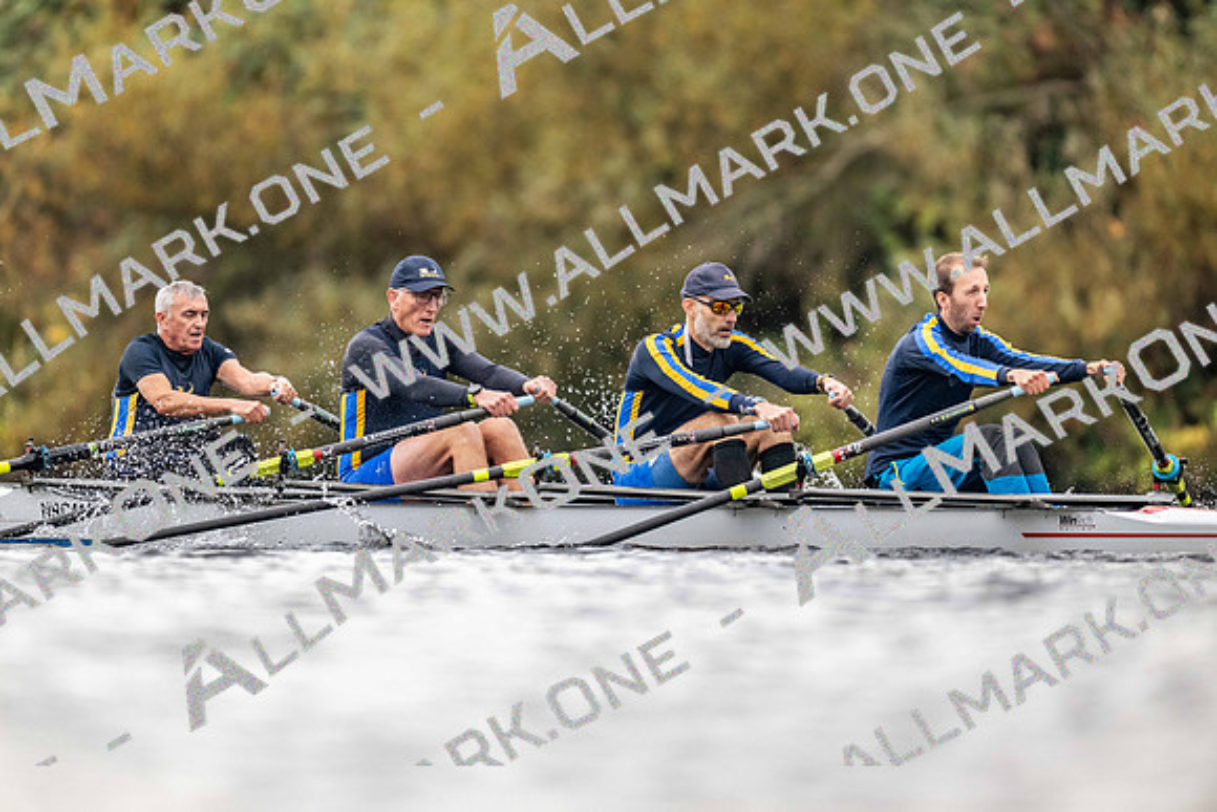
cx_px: 608
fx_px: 20287
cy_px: 406
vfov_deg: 2.3
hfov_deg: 3.4
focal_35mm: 600
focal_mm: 600
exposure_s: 1/2500
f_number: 4
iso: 2500
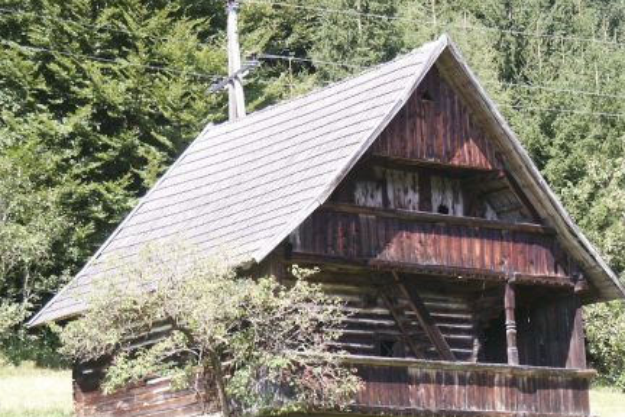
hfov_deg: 16.1
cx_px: 411
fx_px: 2205
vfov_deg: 10.8
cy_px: 321
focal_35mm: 127
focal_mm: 17.6
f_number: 3.6
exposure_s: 1/180
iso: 64
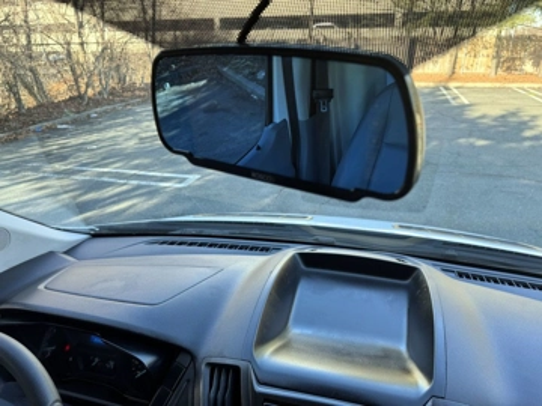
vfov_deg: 56.8
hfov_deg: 71.6
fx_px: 376
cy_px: 203
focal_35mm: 24
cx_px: 271
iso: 50
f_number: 1.78
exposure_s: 1/131
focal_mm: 6.76
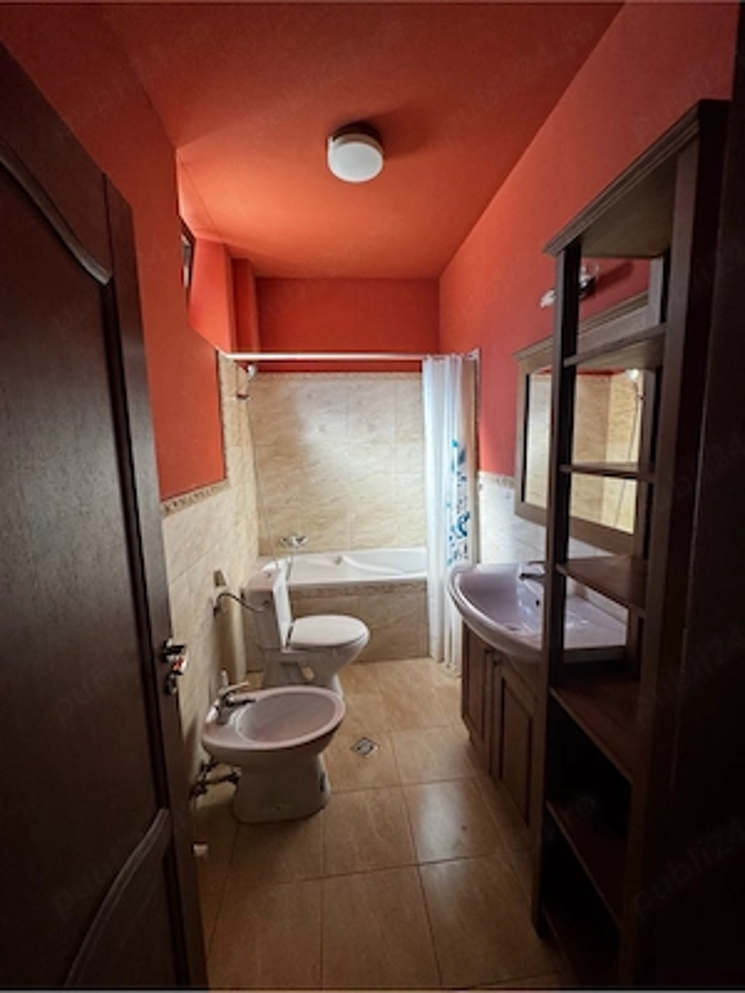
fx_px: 402
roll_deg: +0.2
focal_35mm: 14
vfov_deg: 102.1
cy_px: 496
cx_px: 372
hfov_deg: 85.7
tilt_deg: -7.4
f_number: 2.2
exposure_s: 1/100
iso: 160
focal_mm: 2.22
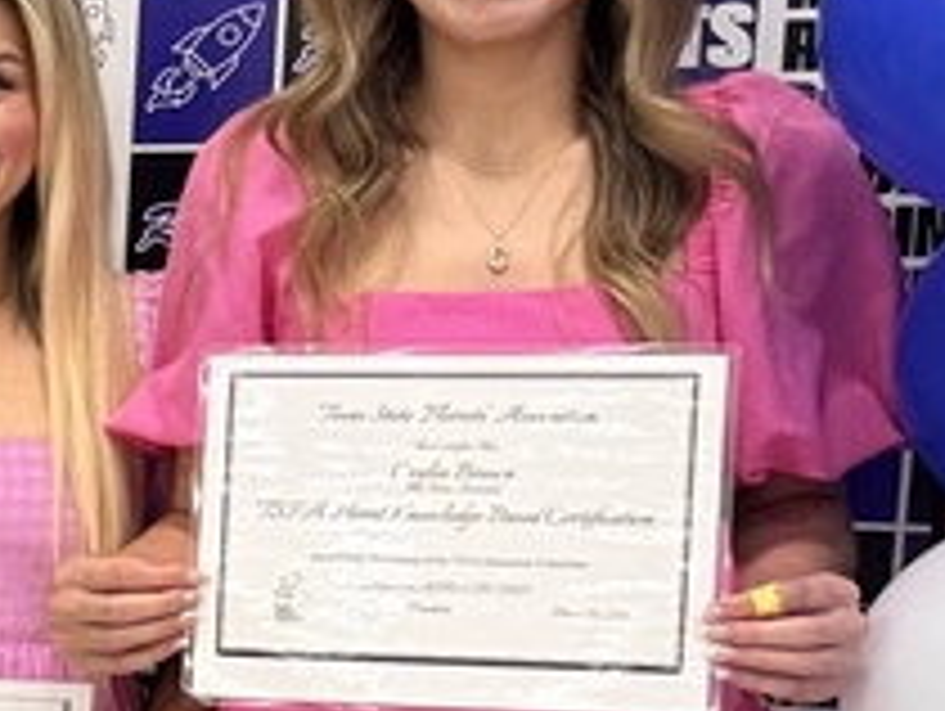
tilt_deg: -8.2
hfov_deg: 12.9
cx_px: -1314
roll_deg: +1.5
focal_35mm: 117
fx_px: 3198
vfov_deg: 12.6
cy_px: 688
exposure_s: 1/60
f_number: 1.78
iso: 160
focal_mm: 6.76
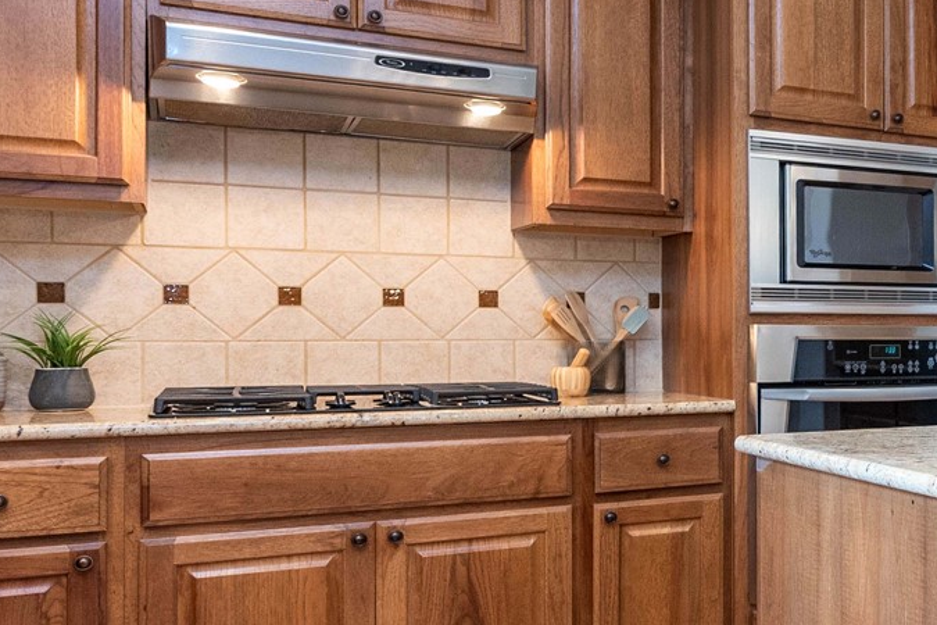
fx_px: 1171
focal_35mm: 45
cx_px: 1213
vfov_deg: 29.2
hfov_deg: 32.7
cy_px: 500
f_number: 4
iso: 800
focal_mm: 14
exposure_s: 1/60
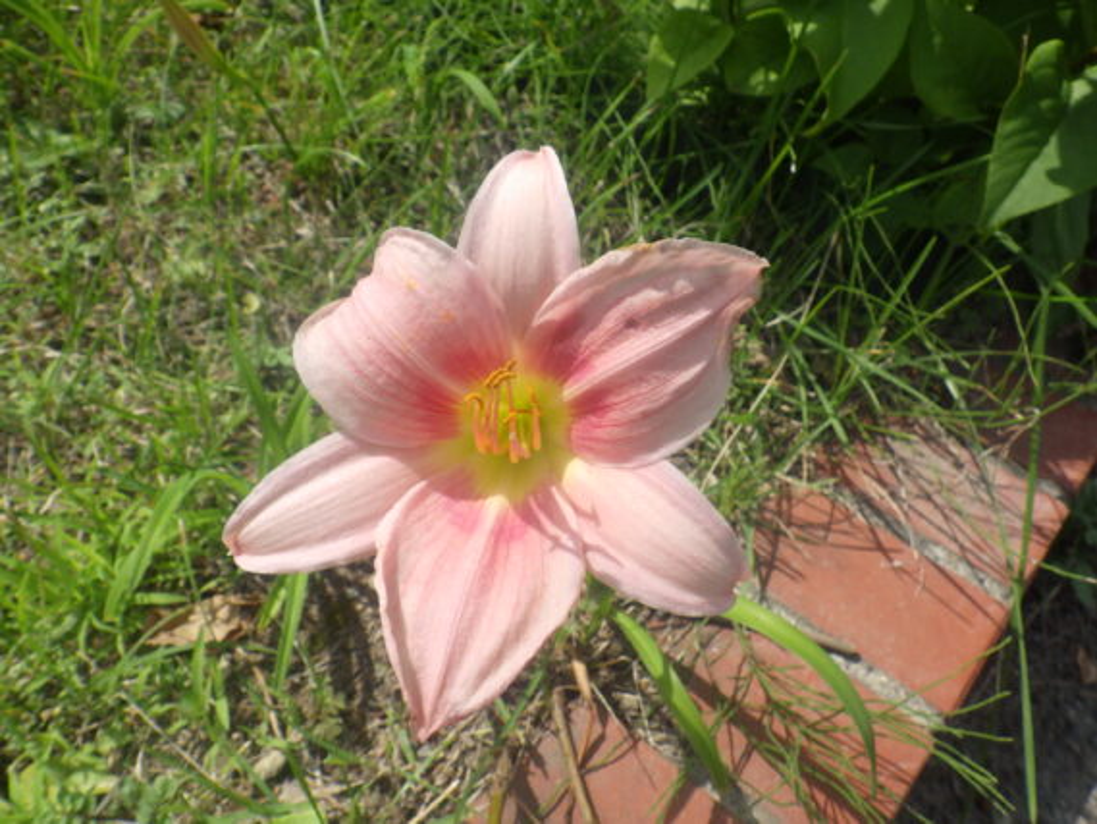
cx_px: 548
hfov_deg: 63.4
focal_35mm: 28
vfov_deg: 49.8
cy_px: 412
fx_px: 888
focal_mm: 5
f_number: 4.2
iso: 125
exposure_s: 1/640
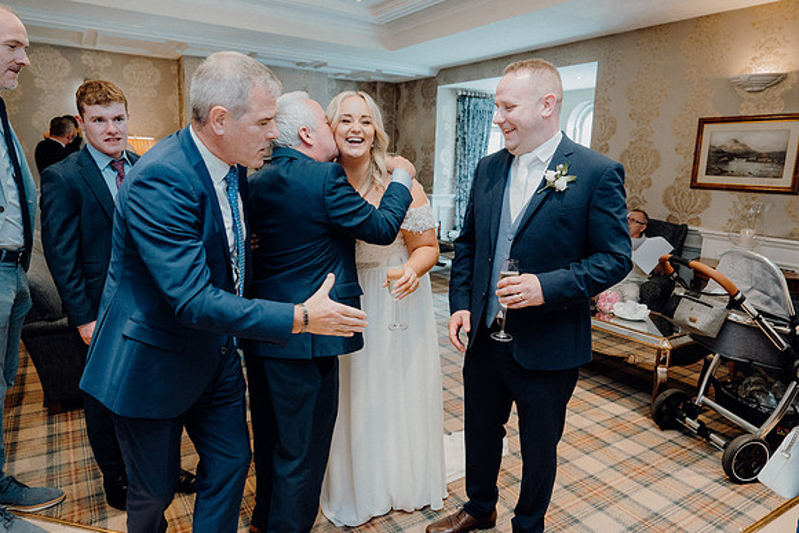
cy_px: 266
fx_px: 533
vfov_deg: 53.2
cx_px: 400
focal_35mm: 24
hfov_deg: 73.7
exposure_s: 1/160
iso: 2500
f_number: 3.5
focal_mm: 24
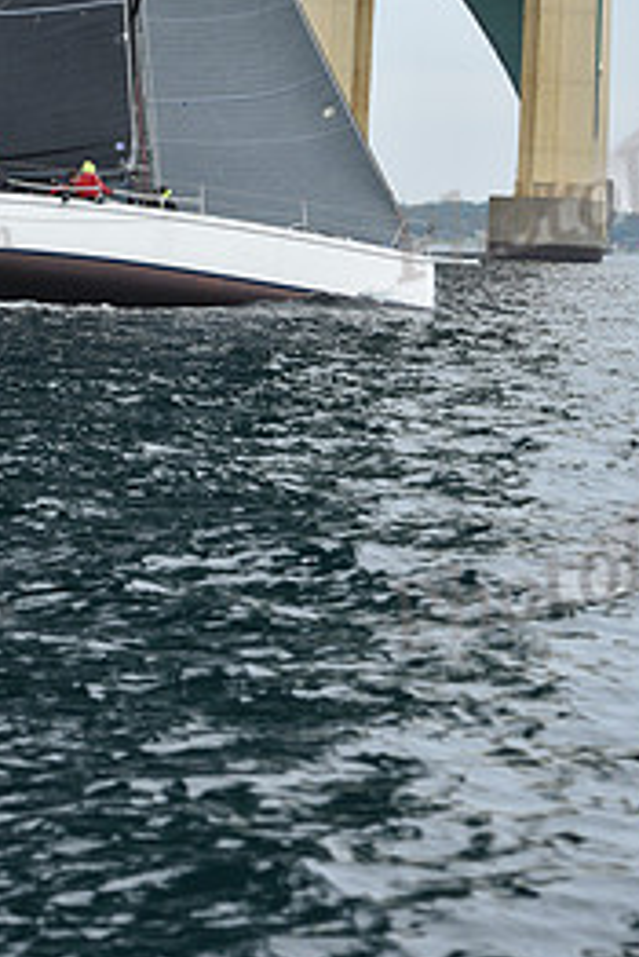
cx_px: 203
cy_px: 51
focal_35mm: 188
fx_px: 4999
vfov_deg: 10.9
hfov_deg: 7.3
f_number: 5.6
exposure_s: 1/800
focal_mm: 85
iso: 250
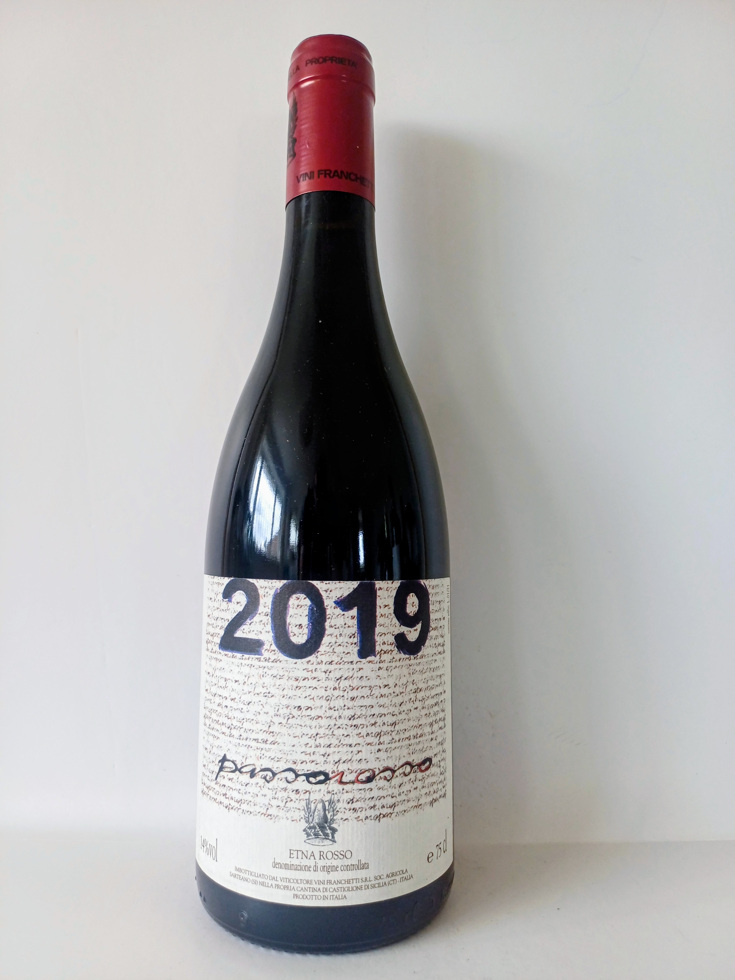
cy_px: 490
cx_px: 368
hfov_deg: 54.9
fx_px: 708
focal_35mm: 25
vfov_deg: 69.4
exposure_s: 1/50
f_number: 1.8
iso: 50
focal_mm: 4.65
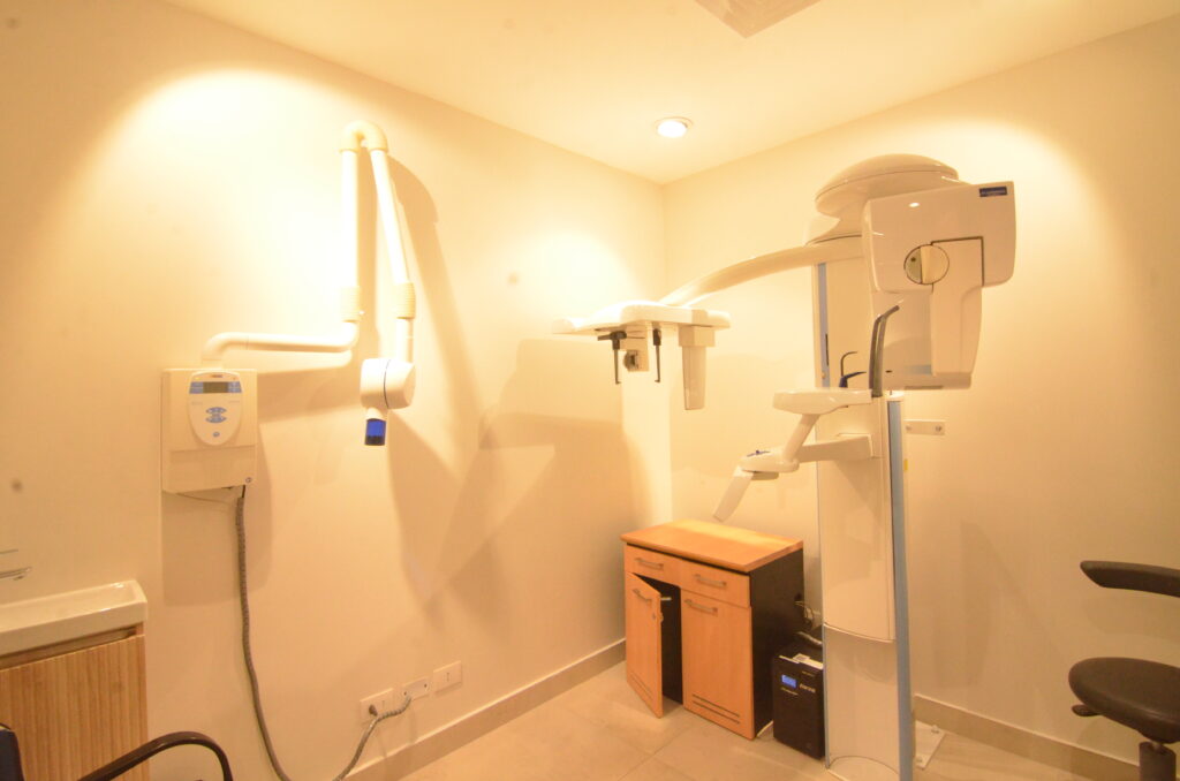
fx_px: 540
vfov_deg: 71.8
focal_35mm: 16
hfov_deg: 95.1
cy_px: 390
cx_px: 590
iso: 5000
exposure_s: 1/125
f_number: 10
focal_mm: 11
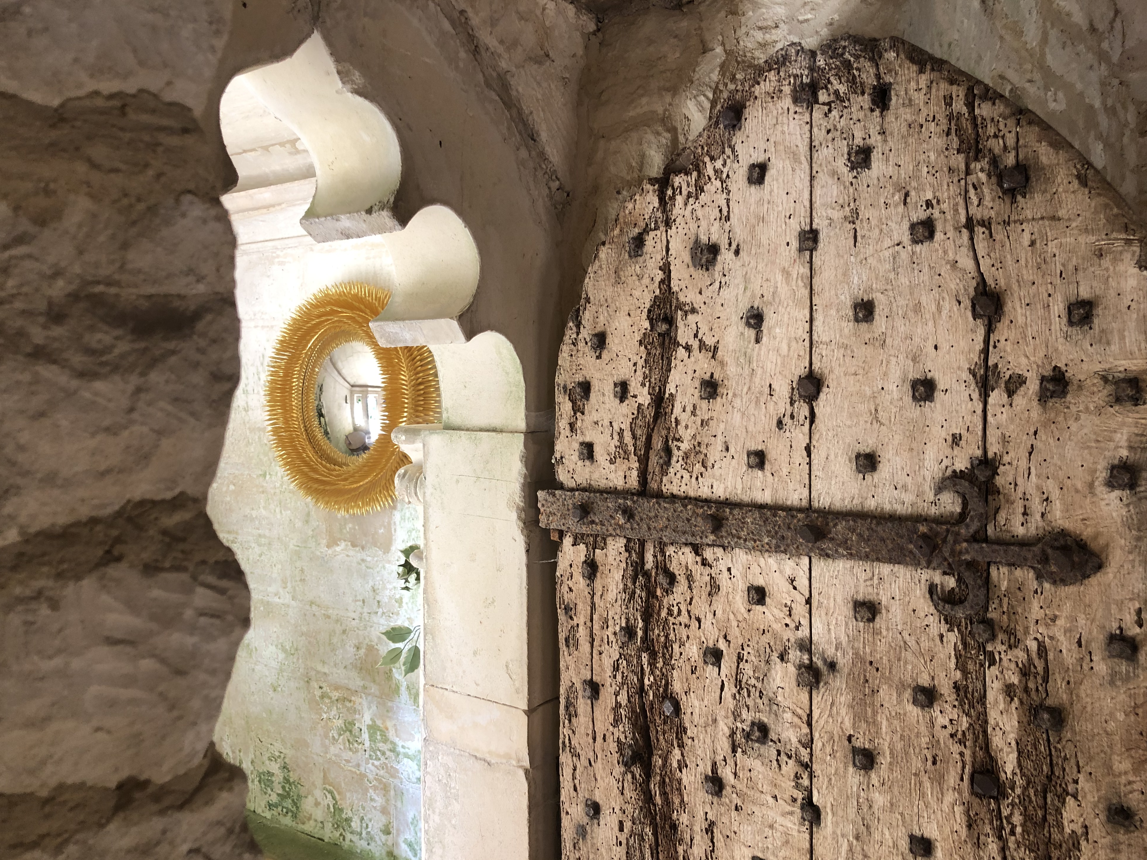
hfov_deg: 61.6
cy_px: 436
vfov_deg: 48.2
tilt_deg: -3.8
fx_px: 961
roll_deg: -0.2
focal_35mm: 29
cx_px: 592
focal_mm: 3.99
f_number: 1.8
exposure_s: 1/30
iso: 25
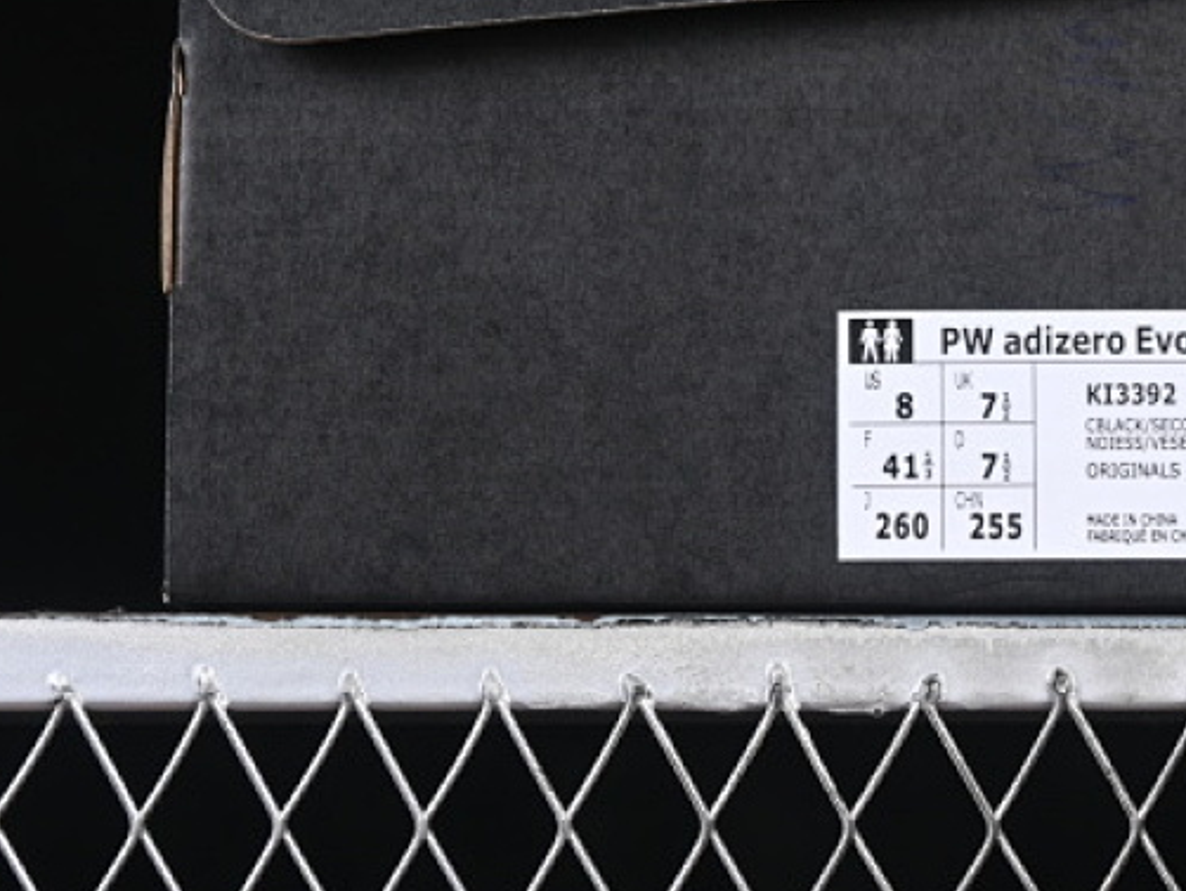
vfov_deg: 9.5
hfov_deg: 12.7
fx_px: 5313
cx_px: 938
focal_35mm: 155
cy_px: 87
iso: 160
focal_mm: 50
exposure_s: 1/50
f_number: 6.3
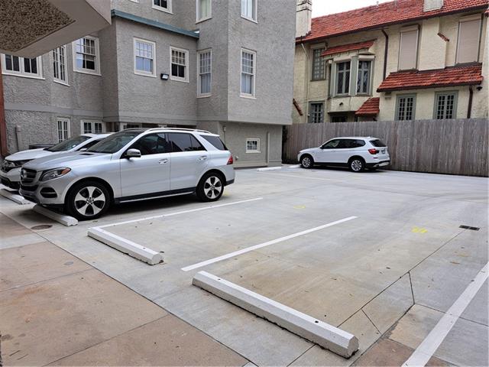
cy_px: 184
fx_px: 339
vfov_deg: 56.8
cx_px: 244
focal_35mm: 24
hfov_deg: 71.6
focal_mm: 5.23
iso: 50
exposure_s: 1/550
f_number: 1.8
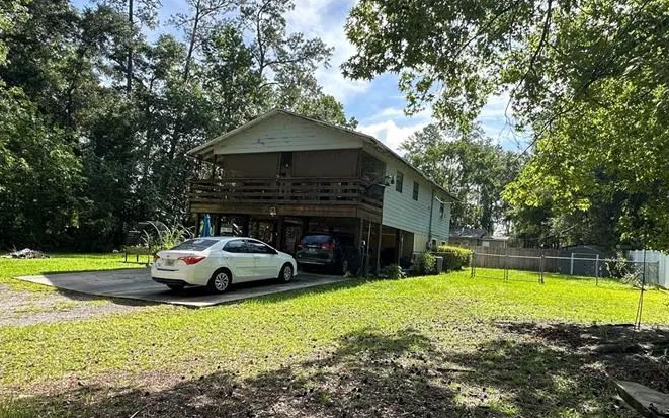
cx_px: 373
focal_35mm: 23
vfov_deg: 52.9
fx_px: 419
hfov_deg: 76.9
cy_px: 234
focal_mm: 2.22
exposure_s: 1/678
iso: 40
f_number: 2.2
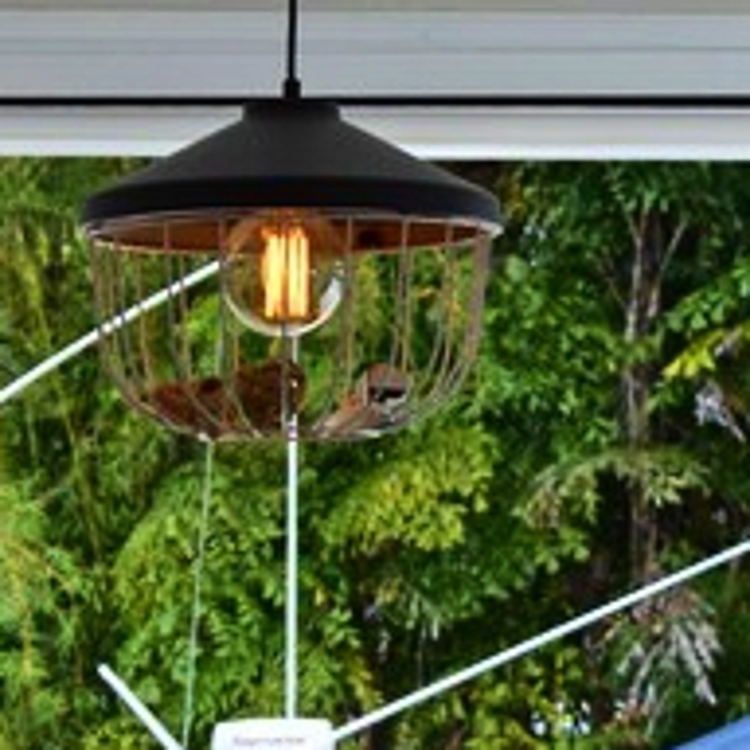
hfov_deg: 9.2
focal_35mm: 187
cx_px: -227
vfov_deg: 9.1
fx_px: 4584
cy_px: 1088
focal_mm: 22
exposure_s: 1/125
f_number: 5.6
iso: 250
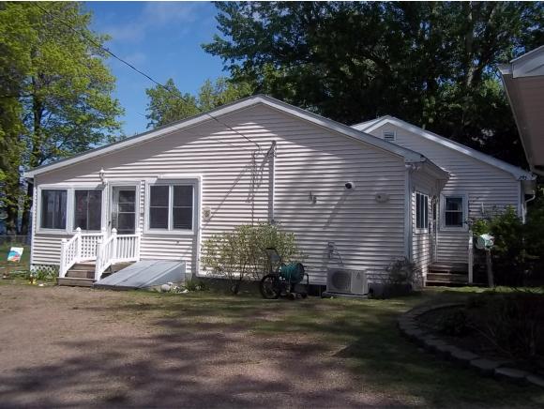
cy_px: 204
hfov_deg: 51.3
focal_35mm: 36
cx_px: 272
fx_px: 566
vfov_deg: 39.7
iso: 80
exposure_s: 1/320
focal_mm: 6.5
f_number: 8
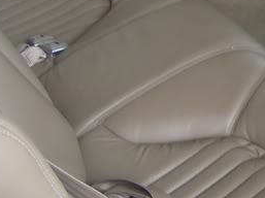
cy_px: -22
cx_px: 349
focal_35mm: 112
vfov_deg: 12.9
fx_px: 856
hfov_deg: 16.6
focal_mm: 6
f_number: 2.8
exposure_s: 1/81.4
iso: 100
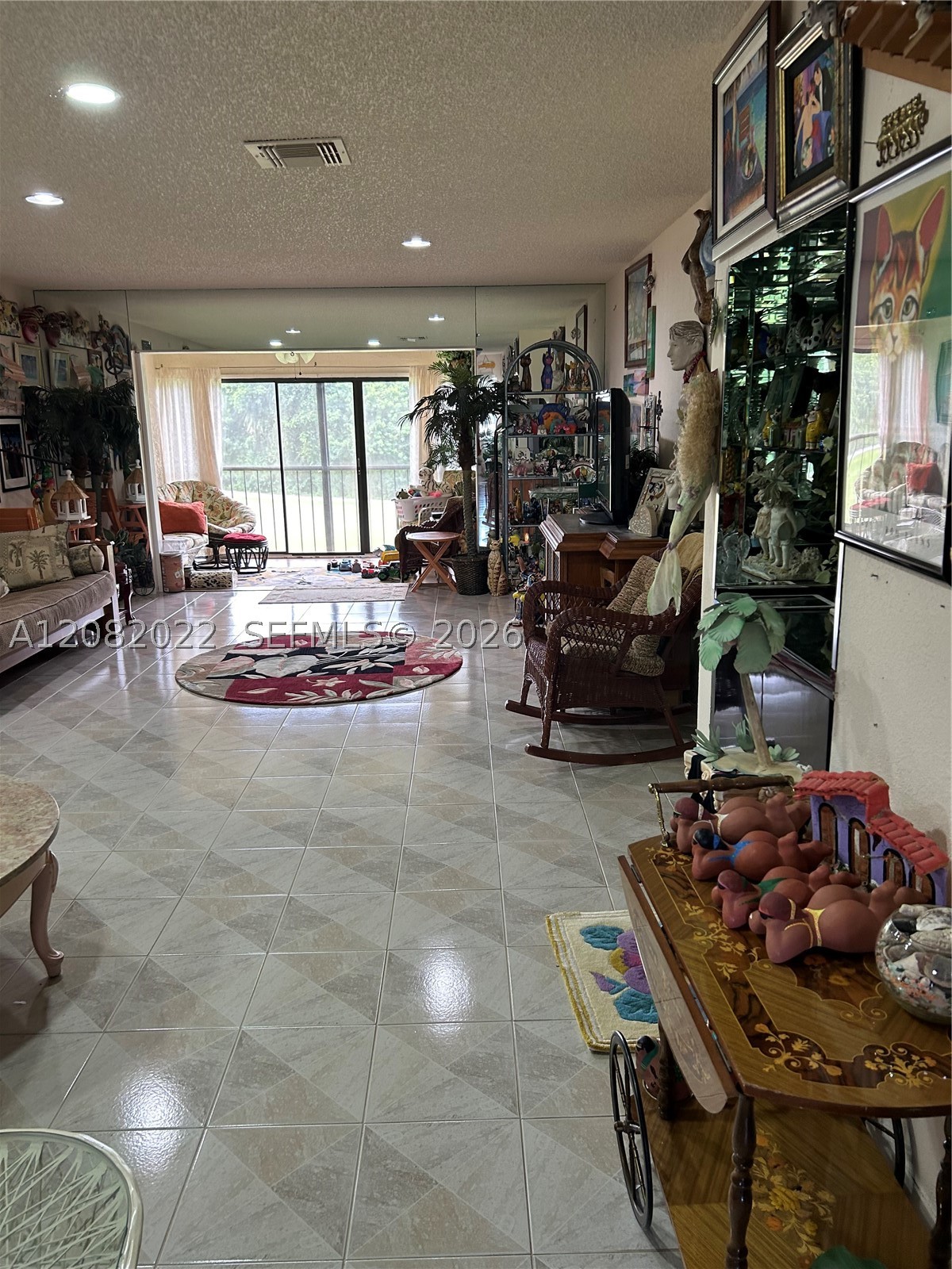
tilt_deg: -13.9
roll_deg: +0.2
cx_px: 476
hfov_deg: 53.1
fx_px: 953
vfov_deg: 67.3
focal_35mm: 26
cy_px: 634
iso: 125
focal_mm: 5.7
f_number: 1.5
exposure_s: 1/60
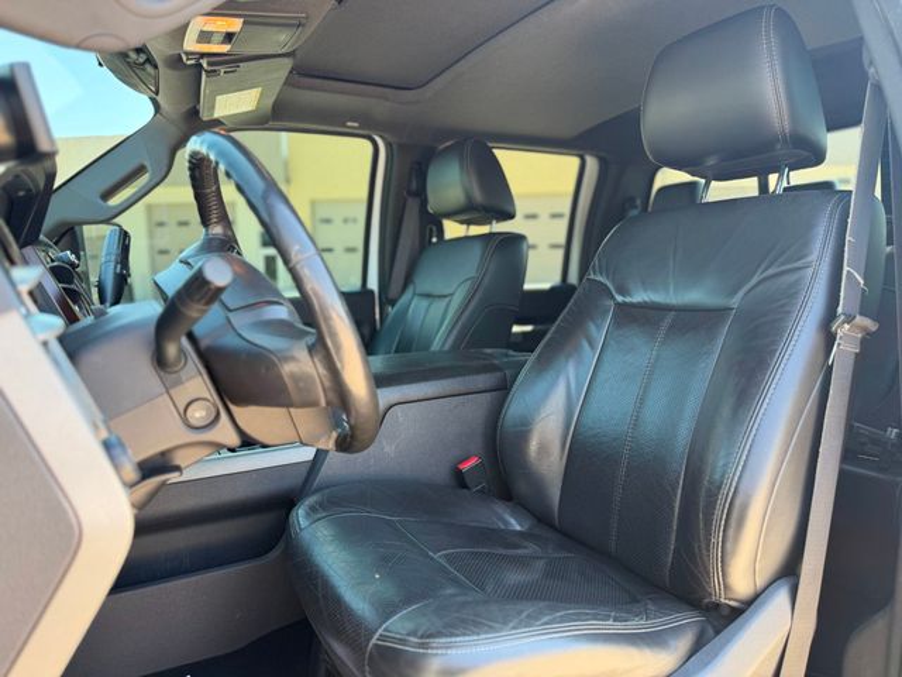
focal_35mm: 24
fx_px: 625
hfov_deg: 71.6
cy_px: 338
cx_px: 451
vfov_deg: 56.8
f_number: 1.78
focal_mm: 6.76
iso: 80
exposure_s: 1/174
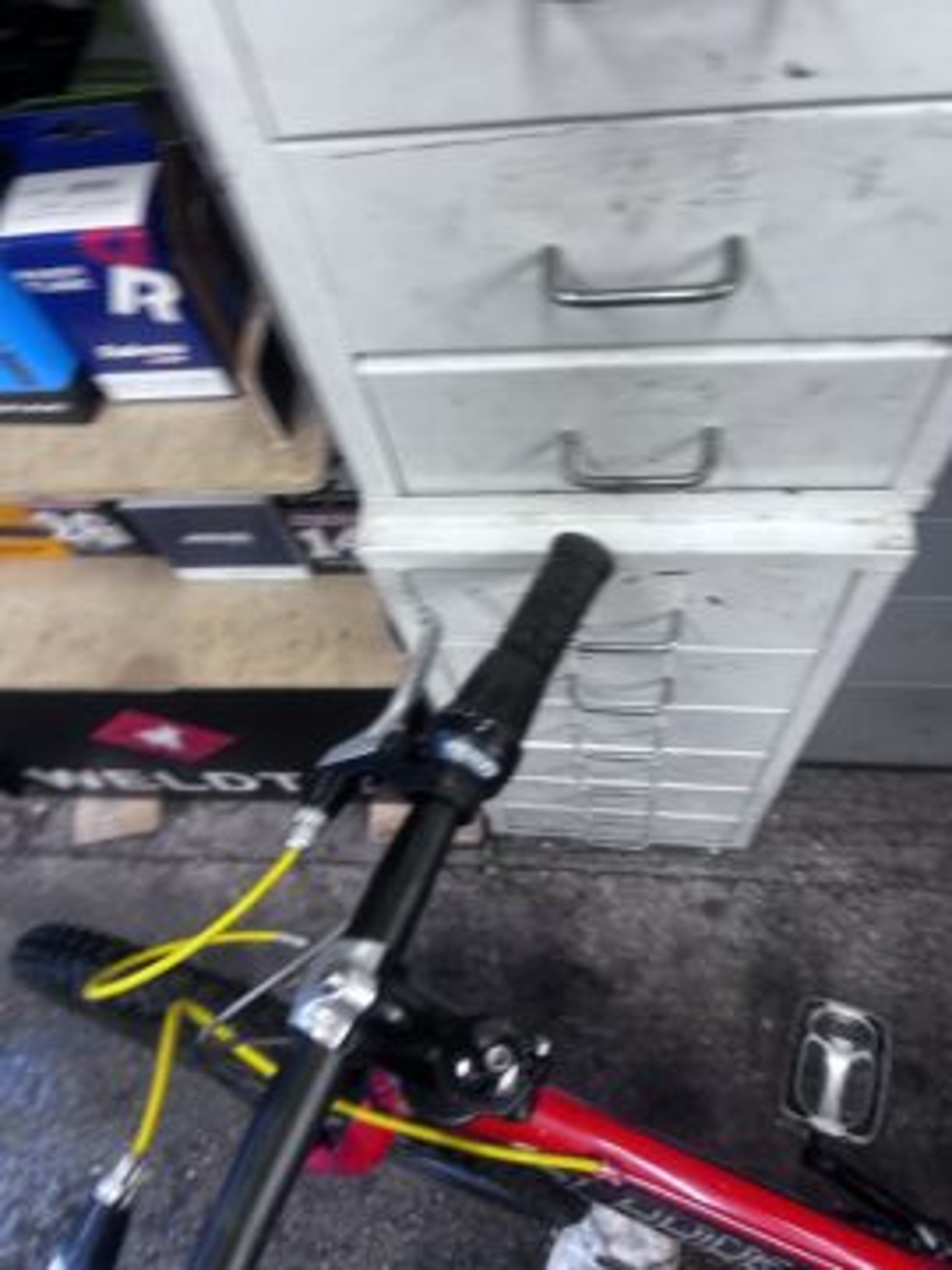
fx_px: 953
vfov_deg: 67.3
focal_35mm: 26
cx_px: 476
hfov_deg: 53.1
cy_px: 635
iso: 100
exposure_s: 1/100
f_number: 1.5
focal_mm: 5.7
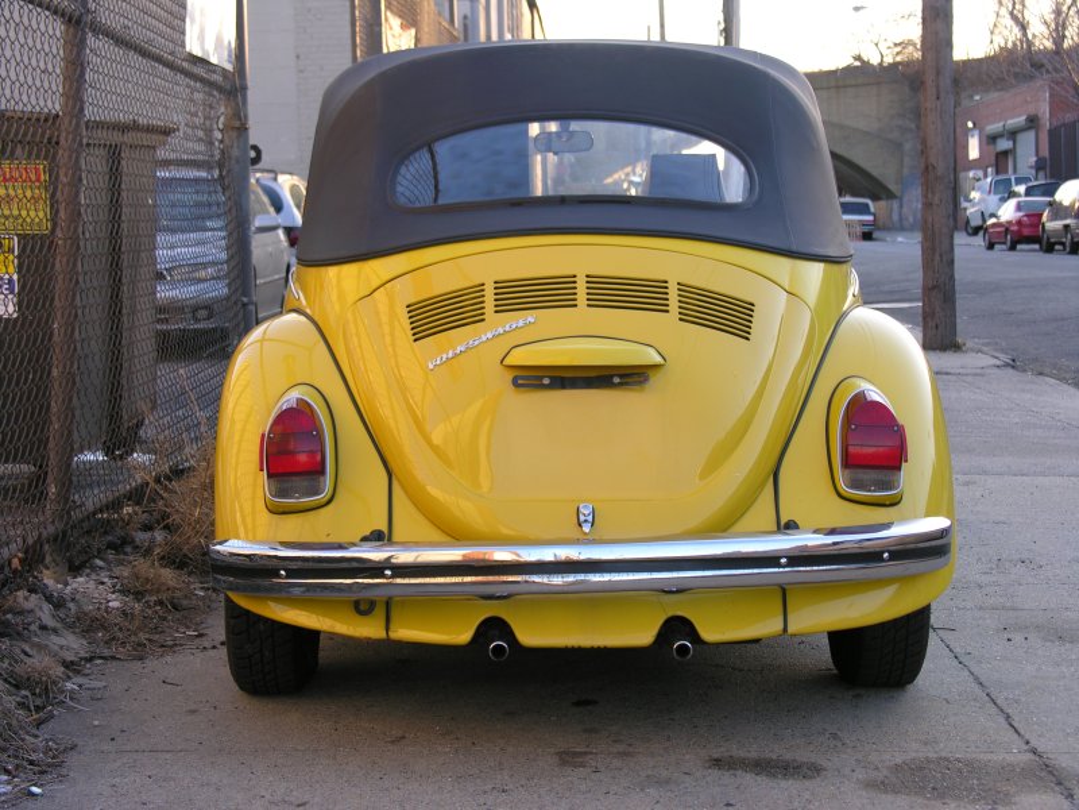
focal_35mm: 71
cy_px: 405
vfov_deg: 20.7
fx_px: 2213
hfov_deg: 27.4
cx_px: 540
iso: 50
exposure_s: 1/65.5
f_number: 3.3
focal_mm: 18
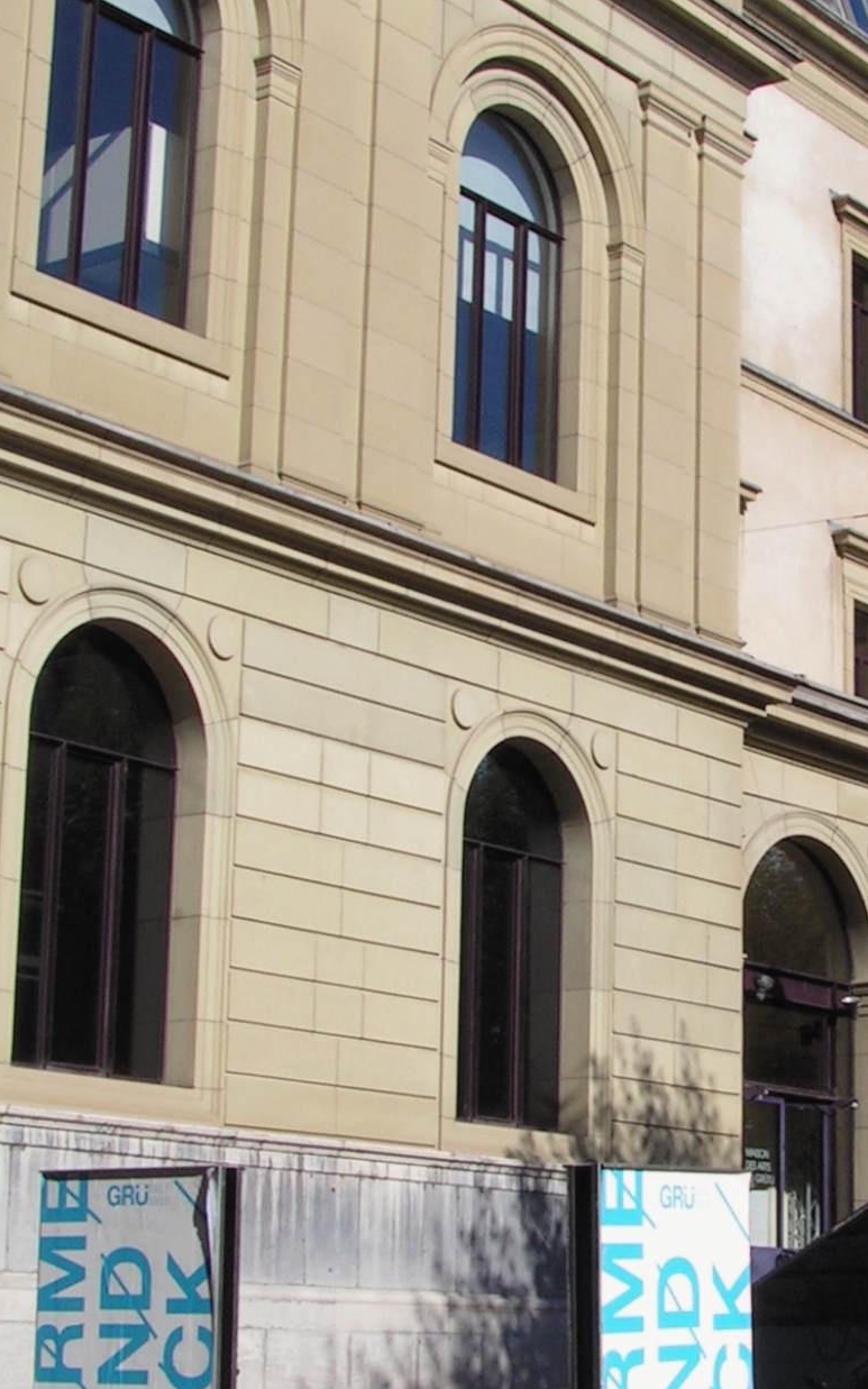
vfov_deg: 27.8
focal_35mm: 74
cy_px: 735
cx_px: 816
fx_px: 2801
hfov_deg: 17.3
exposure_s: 1/200
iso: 50
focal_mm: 6.3
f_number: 8
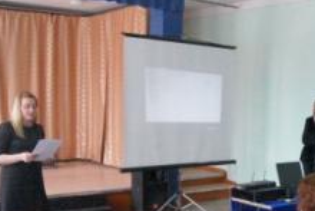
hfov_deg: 34.8
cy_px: 165
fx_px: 482
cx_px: 265
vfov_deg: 24.3
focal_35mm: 55
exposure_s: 1/60
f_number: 14
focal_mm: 18
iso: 6400
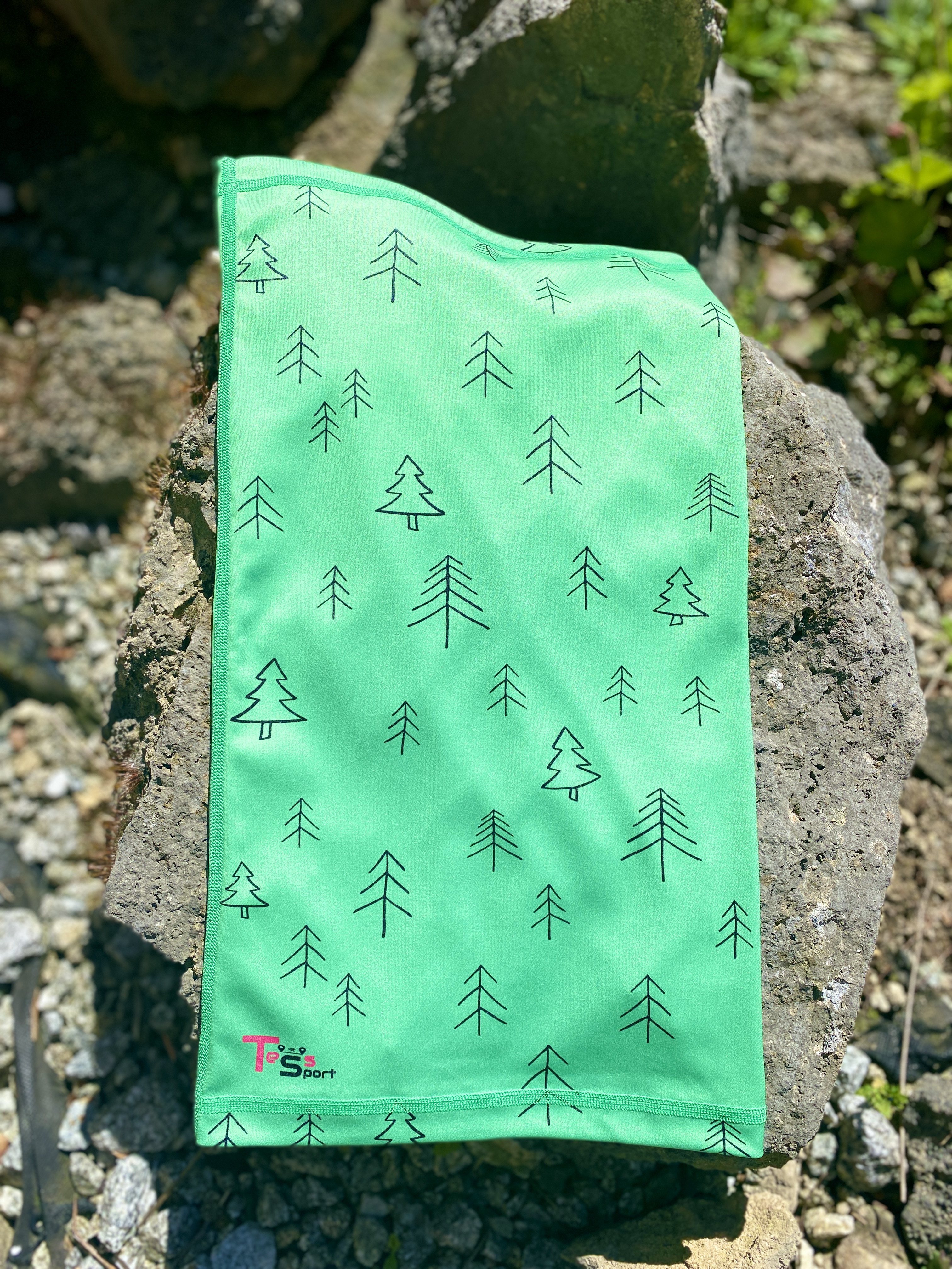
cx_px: 476
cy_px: 634
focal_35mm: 26
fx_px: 953
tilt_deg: -66.6
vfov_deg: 67.3
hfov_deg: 53.1
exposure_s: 1/4808
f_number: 1.8
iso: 32
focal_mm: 4.25
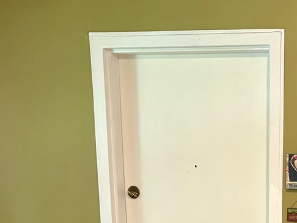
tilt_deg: -13.9
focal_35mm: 77
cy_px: 320
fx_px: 661
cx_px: 275
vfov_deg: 17.5
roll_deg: -0.1
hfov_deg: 24.5
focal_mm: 5.96
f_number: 1.6
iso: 320
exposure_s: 1/60
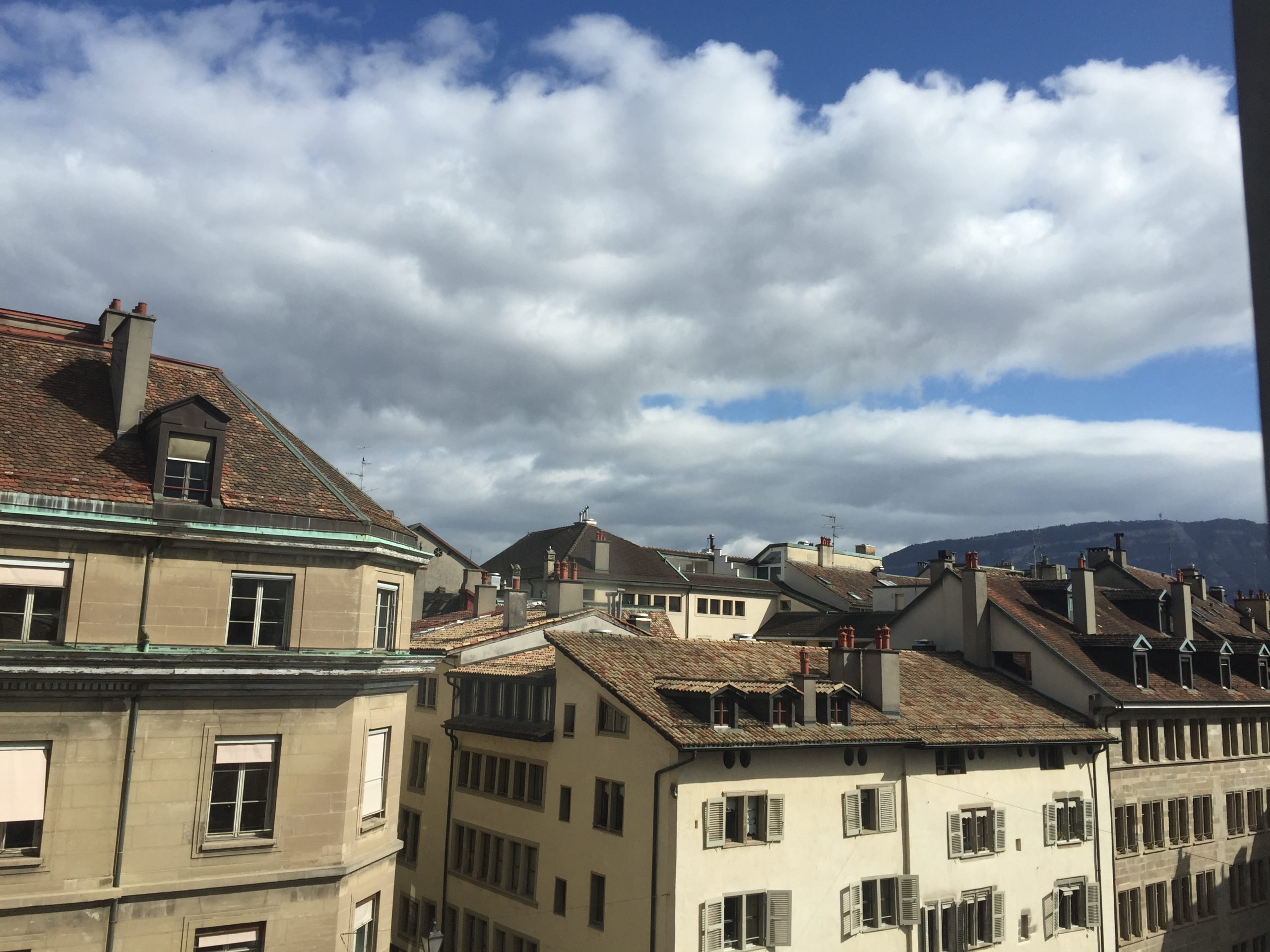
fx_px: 1064
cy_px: 476
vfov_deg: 48.2
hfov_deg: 61.7
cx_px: 635
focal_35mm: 29
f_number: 2.2
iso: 32
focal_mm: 4.15
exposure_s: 1/2825
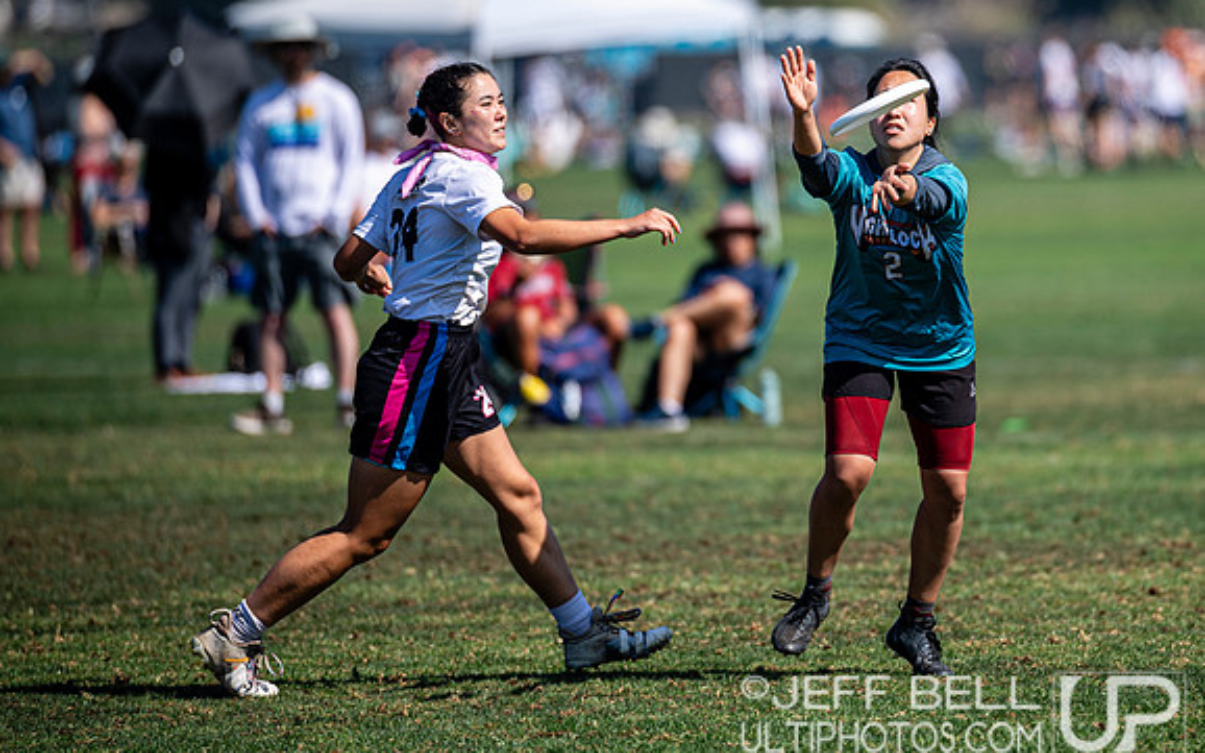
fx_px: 14545
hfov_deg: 4.7
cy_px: 225
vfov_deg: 3.0
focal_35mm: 443
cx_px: 870
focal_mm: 300
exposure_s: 1/2500
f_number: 3.2
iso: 125
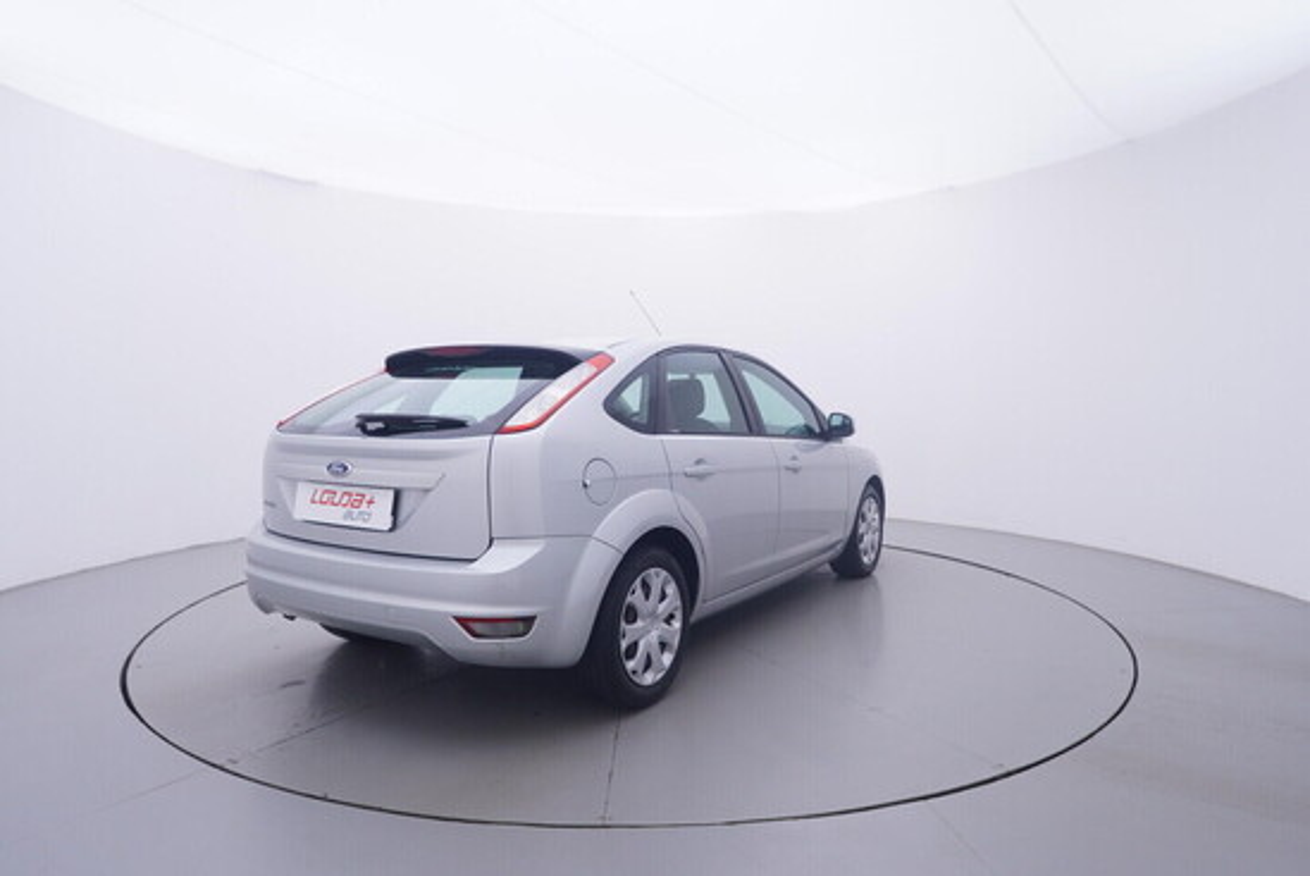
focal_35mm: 22
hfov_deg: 77.3
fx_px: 819
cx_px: 655
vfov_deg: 56.2
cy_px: 438
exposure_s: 1/80
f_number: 5
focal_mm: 15
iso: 200
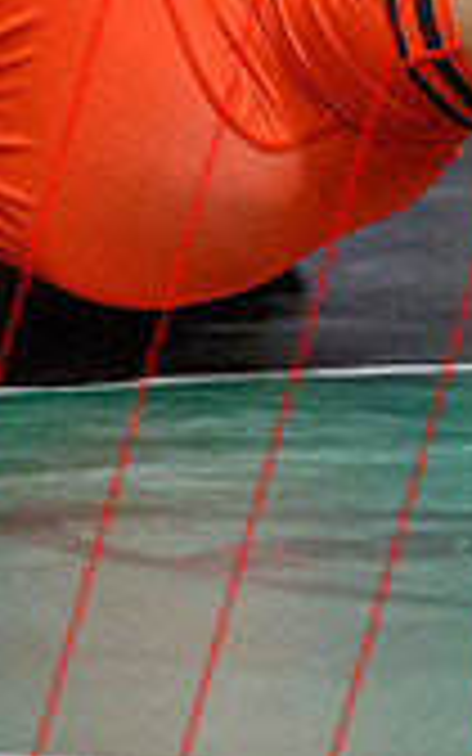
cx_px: 238
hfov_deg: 1.7
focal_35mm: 768
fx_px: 15807
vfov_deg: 2.7
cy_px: 260
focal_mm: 130
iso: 10000
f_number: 2.8
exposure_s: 1/800
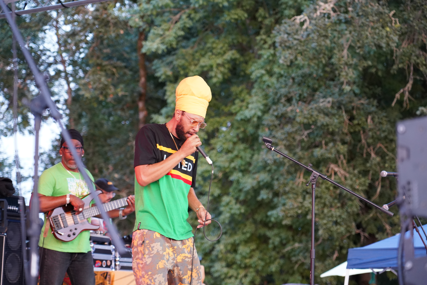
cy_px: 142
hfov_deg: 19.5
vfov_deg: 13.0
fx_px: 1245
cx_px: 214
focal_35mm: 105
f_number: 4
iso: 4000
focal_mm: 105
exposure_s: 1/160
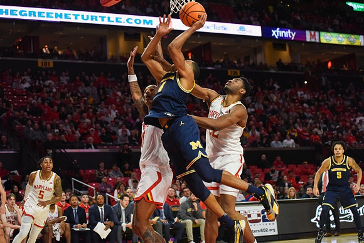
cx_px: 182
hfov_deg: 28.8
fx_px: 708
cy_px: 122
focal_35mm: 70
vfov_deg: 19.5
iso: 1600
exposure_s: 1/800
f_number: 2.8
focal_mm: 70
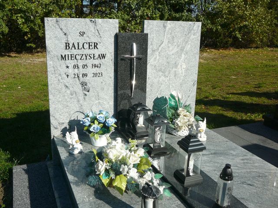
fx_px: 281
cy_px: 104
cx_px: 139
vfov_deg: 40.7
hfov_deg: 52.6
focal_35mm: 35
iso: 80
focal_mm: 5.2
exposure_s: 1/500
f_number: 5
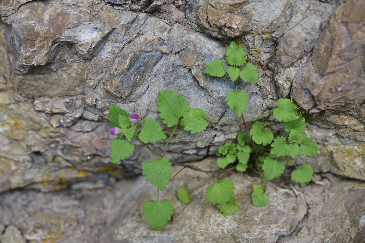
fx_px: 375
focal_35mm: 37
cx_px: 185
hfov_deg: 51.9
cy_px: 117
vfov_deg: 36.0
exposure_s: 1/250
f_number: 3.5
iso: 160
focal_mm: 32
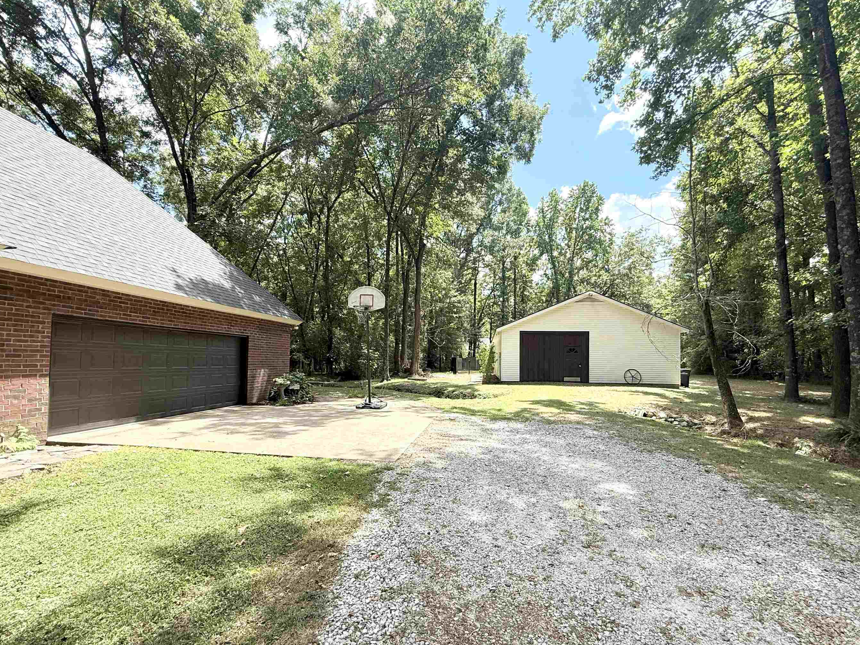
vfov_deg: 77.9
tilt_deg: +1.8
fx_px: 398
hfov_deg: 94.5
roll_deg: -0.6
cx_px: 435
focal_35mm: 16
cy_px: 350
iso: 64
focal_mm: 2.22
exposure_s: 1/686
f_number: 2.2
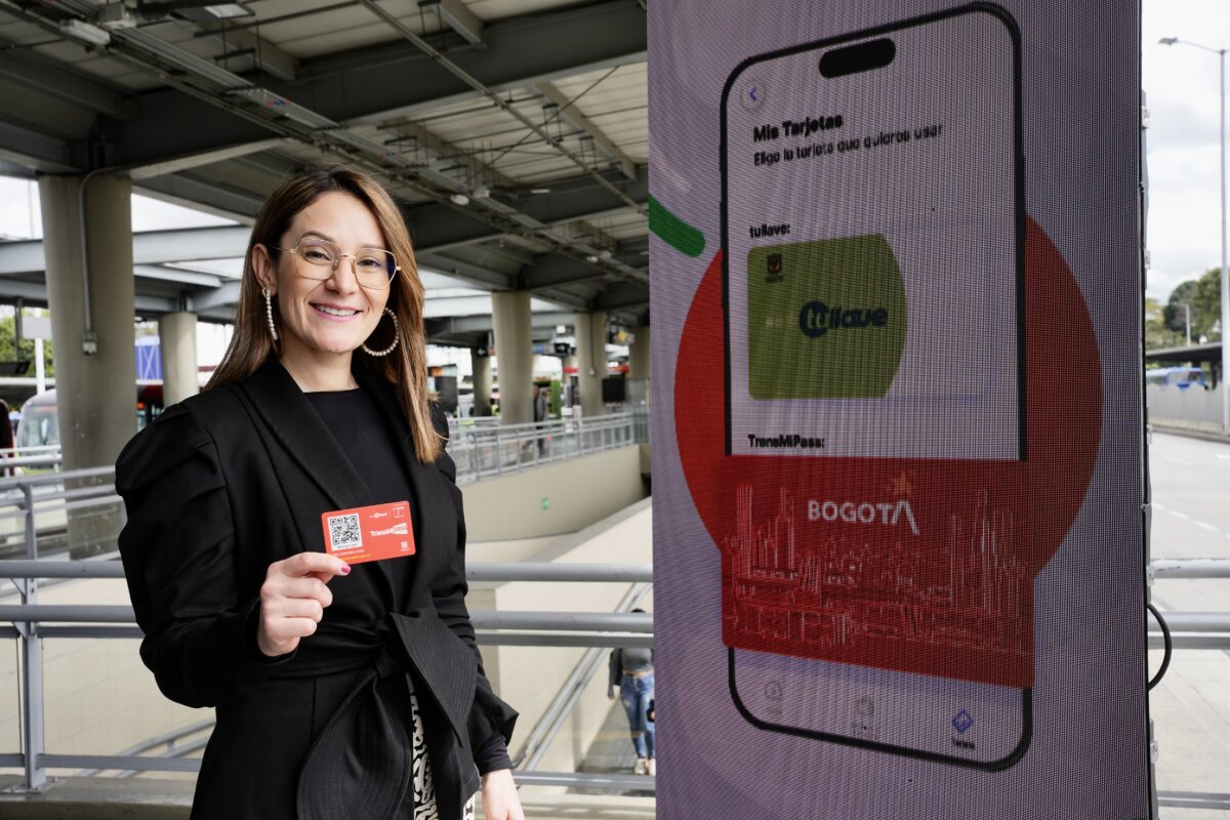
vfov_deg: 35.3
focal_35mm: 38
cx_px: 615
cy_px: 410
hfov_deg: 51.0
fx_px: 1288
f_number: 8
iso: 200
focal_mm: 37.7
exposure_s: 1/200
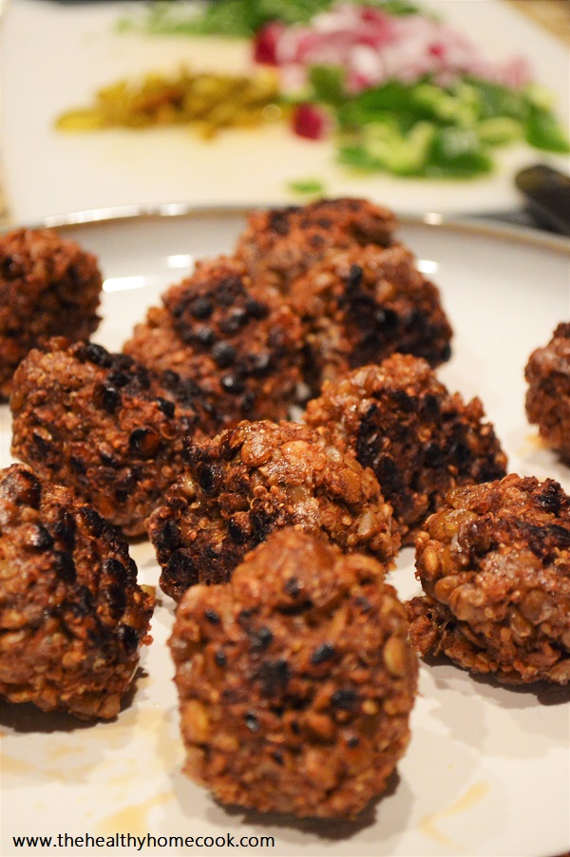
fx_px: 1605
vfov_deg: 29.9
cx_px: 285
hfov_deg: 20.1
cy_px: 428
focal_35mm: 68
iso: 3200
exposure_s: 1/50
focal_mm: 45
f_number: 5.3
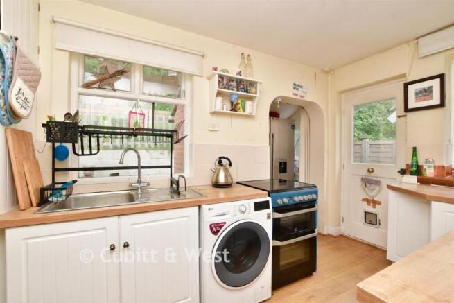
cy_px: 152
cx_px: 227
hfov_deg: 100.4
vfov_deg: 77.4
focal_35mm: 15
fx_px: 189
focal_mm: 10
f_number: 8
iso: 200
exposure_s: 1/4
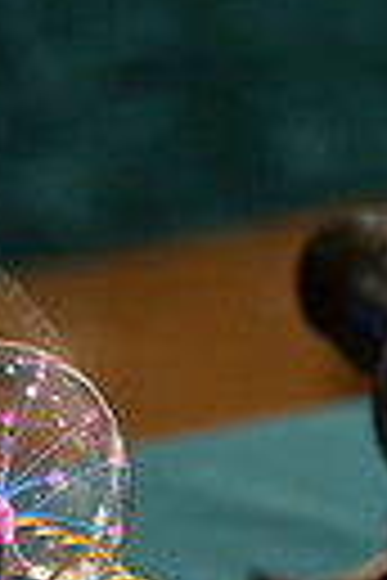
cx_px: -189
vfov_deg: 5.6
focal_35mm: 367
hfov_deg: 3.7
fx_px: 5917
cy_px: 697
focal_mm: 70
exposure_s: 1/250
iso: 3200
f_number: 2.5
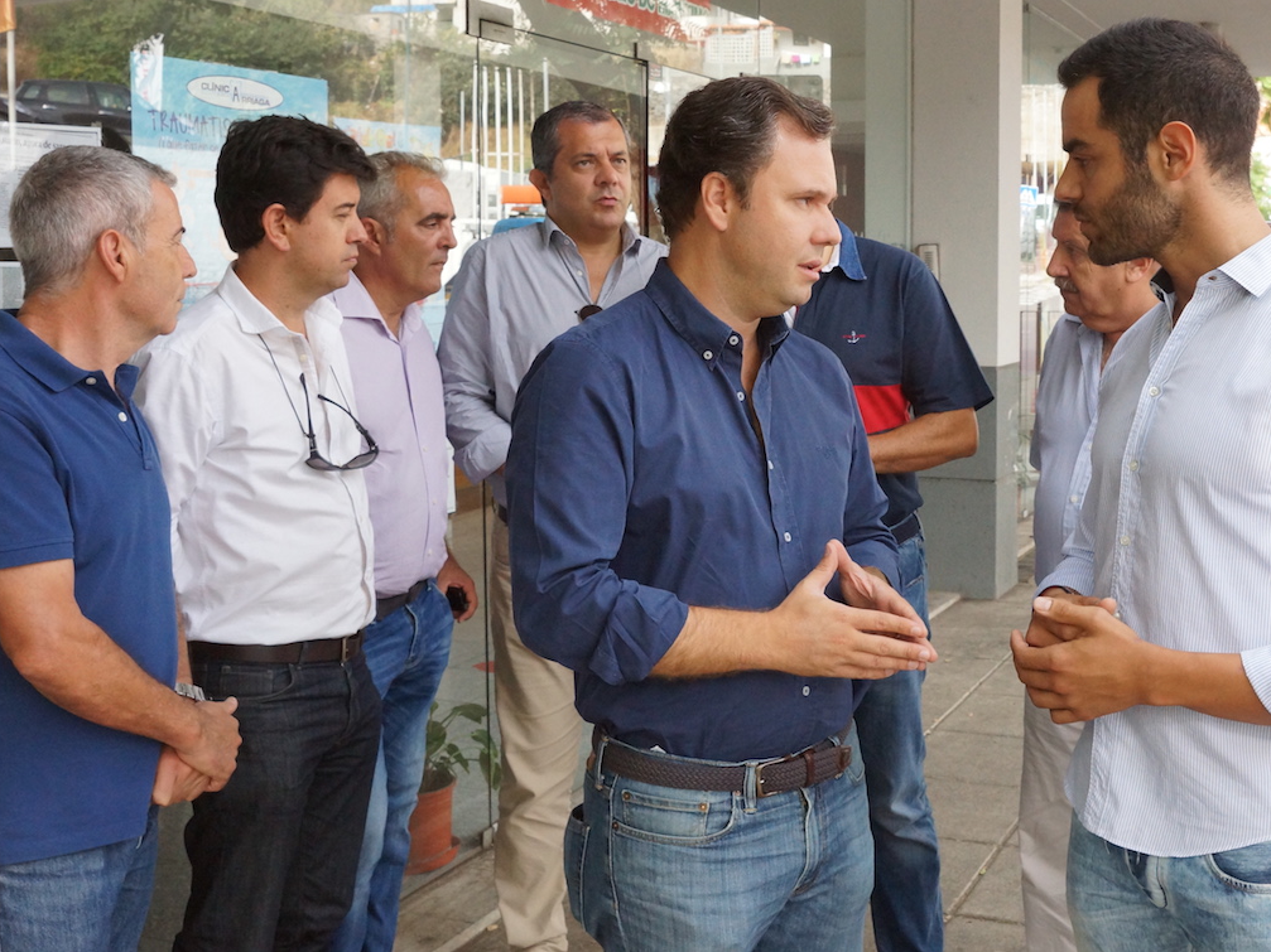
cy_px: 415
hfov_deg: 42.7
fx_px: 1615
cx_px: 784
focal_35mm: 44
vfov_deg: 32.8
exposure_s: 1/250
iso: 1250
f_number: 8
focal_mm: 24
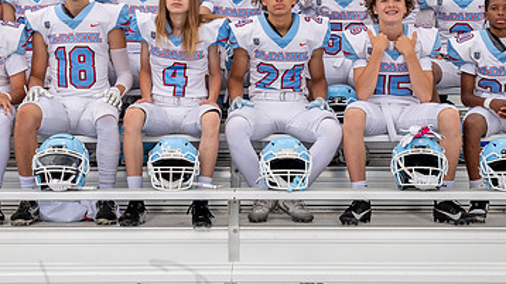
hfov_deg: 27.2
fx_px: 1046
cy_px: 76
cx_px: 248
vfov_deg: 15.4
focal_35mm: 78
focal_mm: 24
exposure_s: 1/320
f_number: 8
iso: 200
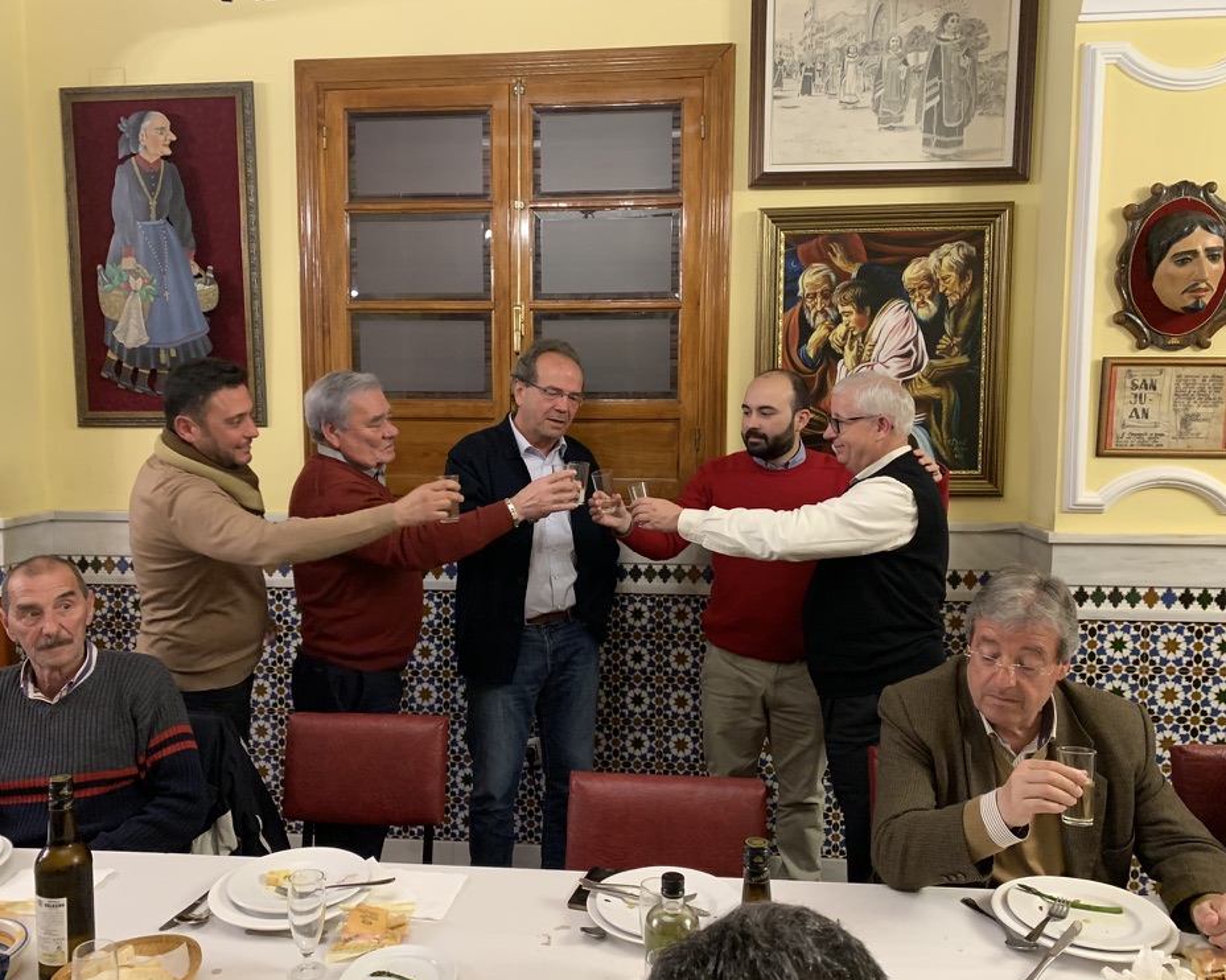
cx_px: 592
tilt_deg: -5.9
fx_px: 1016
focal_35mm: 28
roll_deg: -0.2
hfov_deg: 62.2
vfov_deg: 51.5
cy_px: 506
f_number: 1.8
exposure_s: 1/33
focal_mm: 4.25
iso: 320
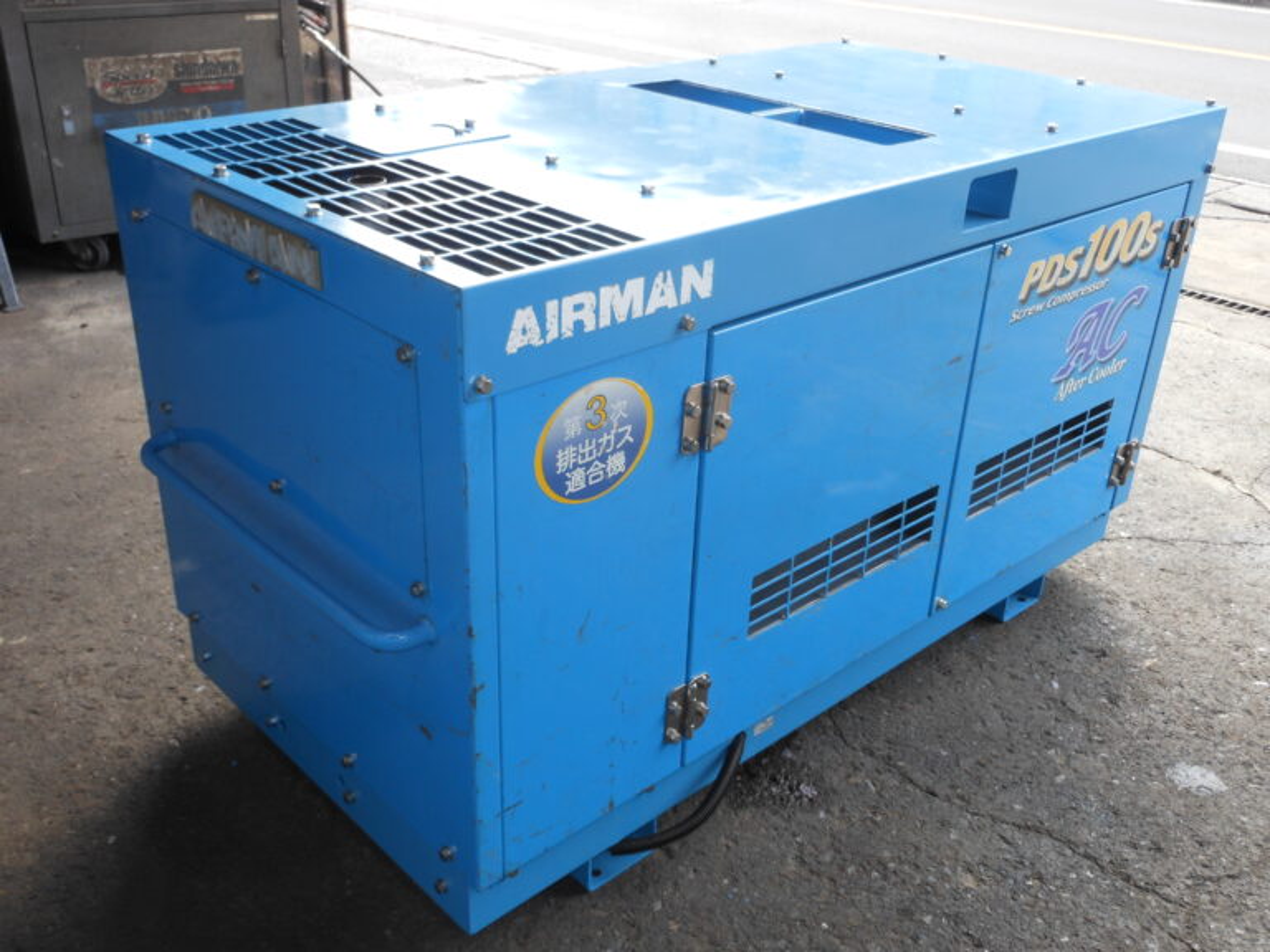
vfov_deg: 42.9
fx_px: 1211
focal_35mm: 33
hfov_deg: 55.4
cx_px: 635
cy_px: 476
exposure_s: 1/40
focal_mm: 5.9
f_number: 4
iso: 80
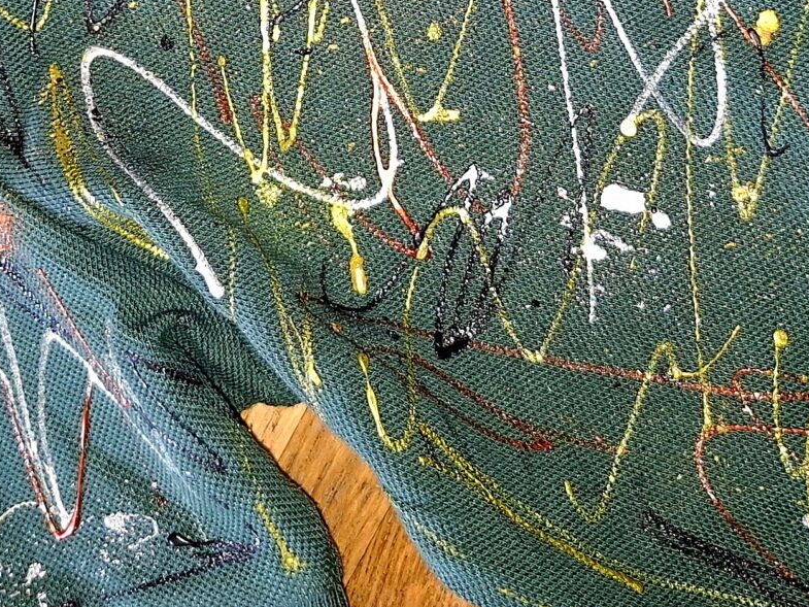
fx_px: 1753
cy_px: -169
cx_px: 340
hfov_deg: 26.0
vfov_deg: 18.4
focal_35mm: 75
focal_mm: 5.54
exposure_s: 1/50
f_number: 1.8
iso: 50
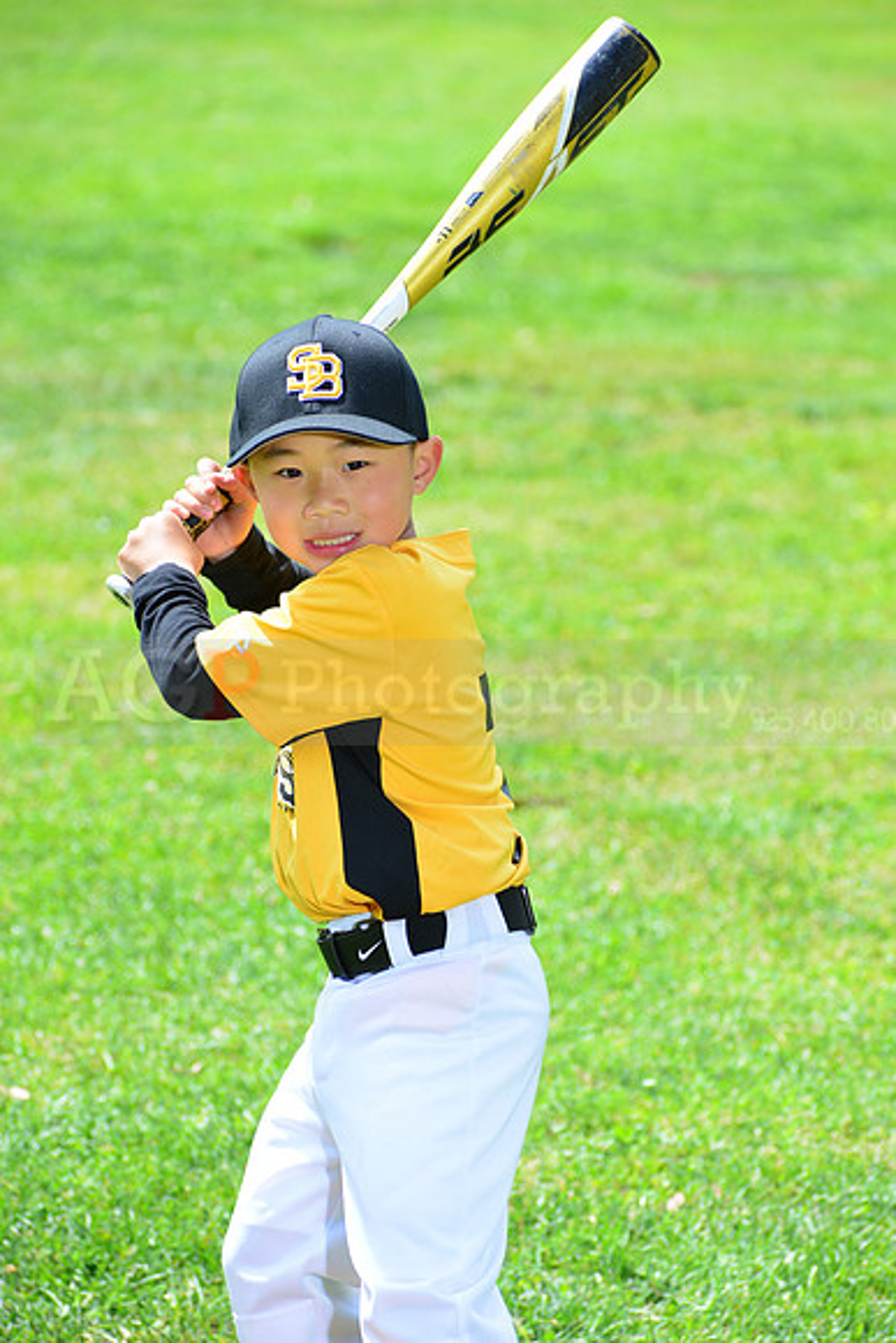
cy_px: 672
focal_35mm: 170
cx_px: 448
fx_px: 6342
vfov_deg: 12.1
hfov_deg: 8.1
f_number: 8
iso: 200
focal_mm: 170
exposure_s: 1/200
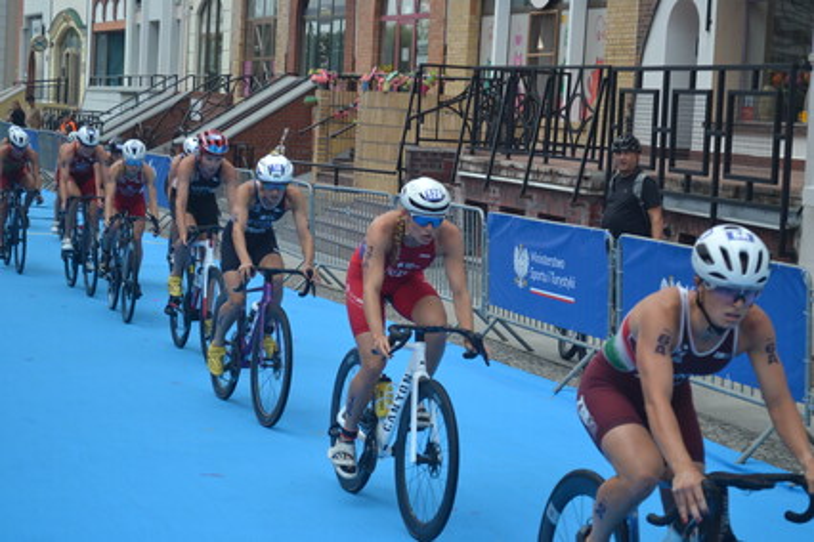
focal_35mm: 82
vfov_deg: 16.6
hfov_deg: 24.6
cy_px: 271
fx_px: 1865
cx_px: 407
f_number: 5.6
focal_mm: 55
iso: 400
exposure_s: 1/1000
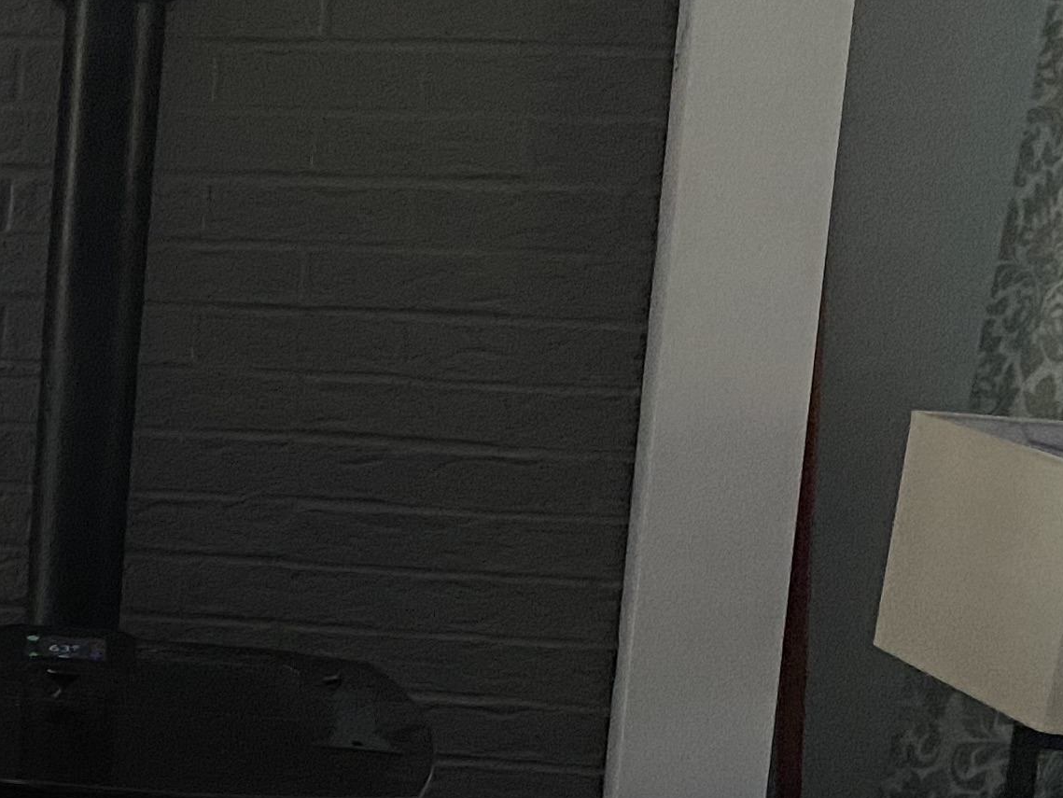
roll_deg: -0.7
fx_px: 2826
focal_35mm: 92
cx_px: -688
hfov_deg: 18.1
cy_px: 535
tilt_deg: -10.0
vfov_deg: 16.0
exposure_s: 1/60
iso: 160
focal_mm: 4.25
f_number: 1.8
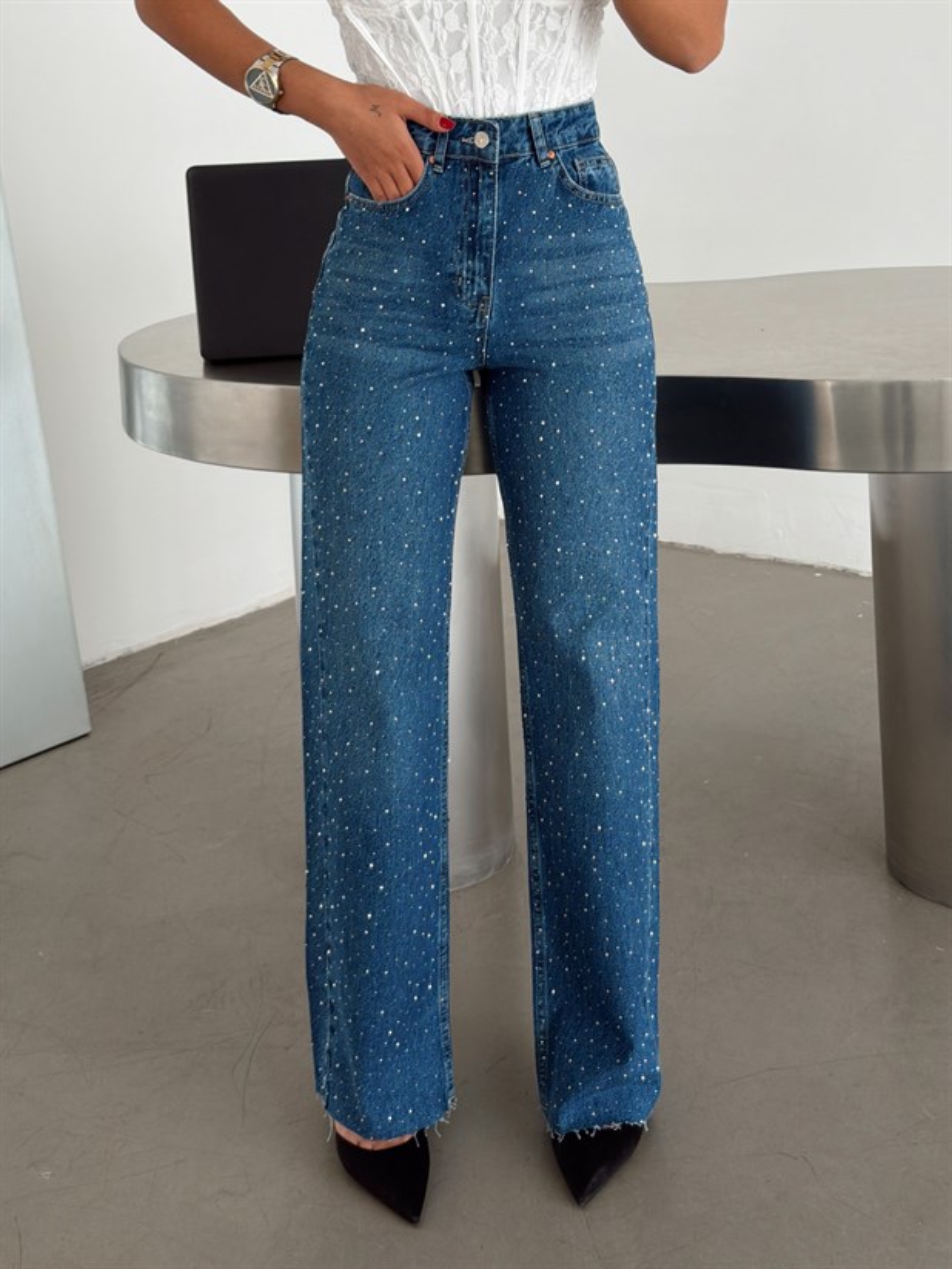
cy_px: 634
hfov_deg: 30.3
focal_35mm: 48
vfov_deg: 39.6
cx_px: 476
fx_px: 1759
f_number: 1.78
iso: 50
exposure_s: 1/133
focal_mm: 6.76
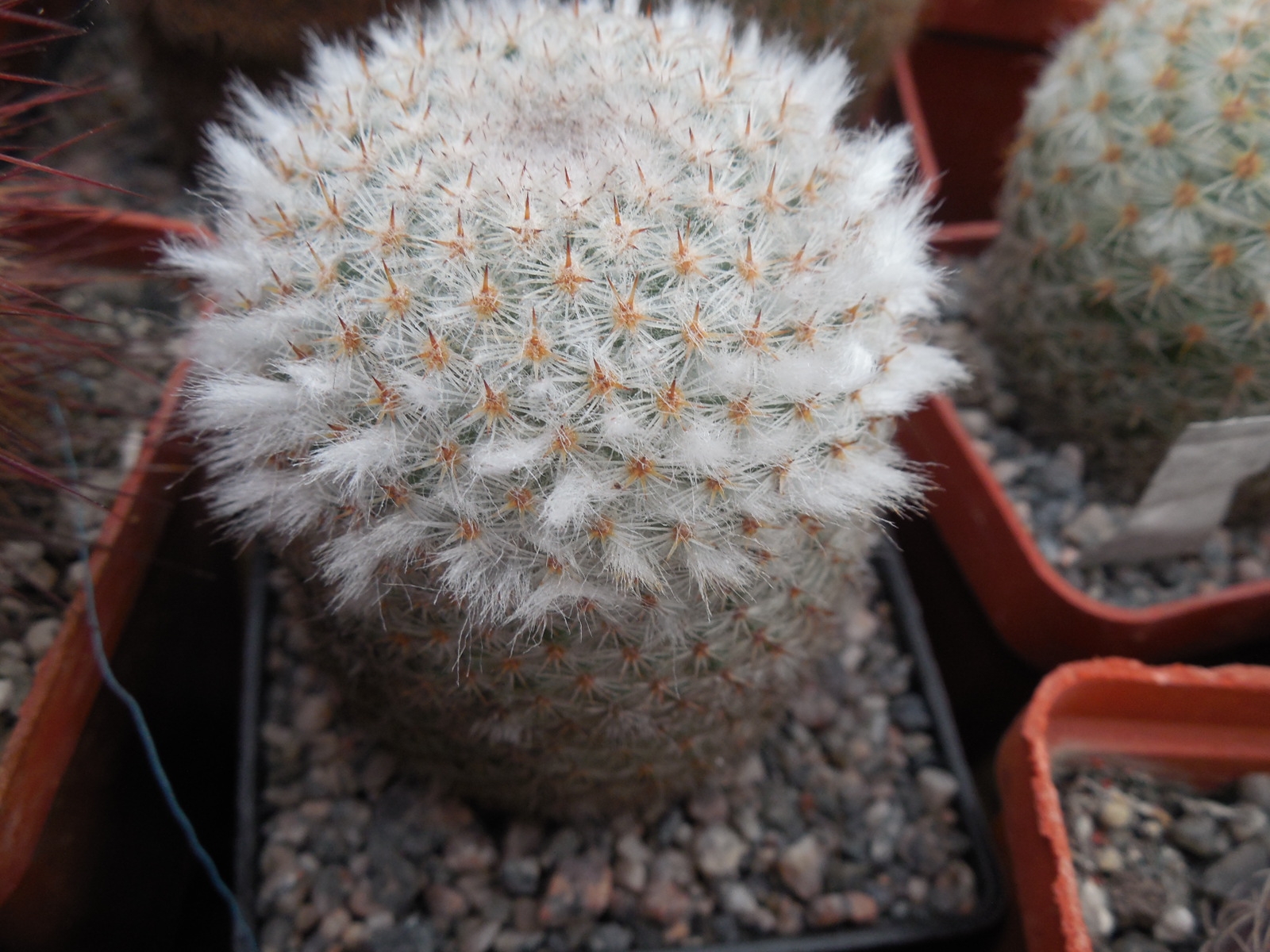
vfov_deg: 45.4
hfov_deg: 58.4
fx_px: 1137
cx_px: 635
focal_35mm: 31
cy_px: 476
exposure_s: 1/30
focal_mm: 5.6
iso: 160
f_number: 3.6
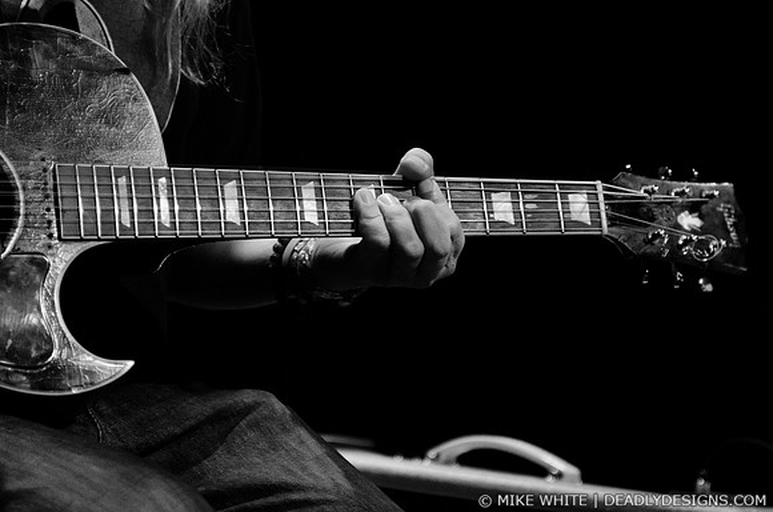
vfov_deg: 13.0
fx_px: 2250
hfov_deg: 19.5
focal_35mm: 105
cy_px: 256
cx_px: 386
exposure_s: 1/80
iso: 1600
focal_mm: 70
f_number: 2.8
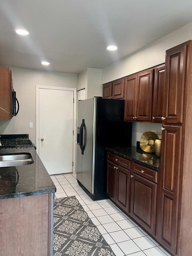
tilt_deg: -3.5
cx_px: 96
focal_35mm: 26
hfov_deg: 53.1
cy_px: 128
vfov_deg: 67.3
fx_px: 192
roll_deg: -0.6
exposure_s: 1/60
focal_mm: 5.7
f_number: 1.5
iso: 100
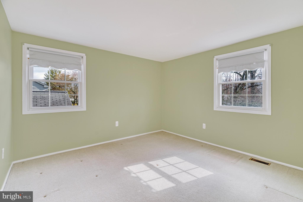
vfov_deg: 73.7
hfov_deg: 96.7
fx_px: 135
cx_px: 152
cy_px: 101
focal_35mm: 16
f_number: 7.1
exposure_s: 1/1250
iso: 1250
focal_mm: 16
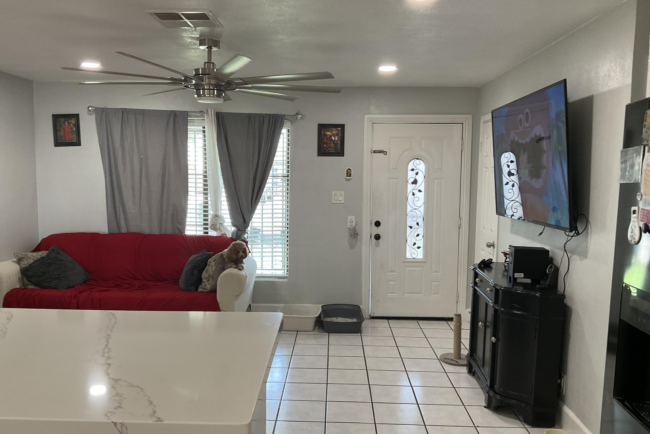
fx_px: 560
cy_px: 229
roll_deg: -1.0
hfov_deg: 60.3
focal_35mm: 31
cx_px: 327
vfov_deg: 42.3
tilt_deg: -6.1
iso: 80
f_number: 1.8
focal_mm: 3
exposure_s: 1/60
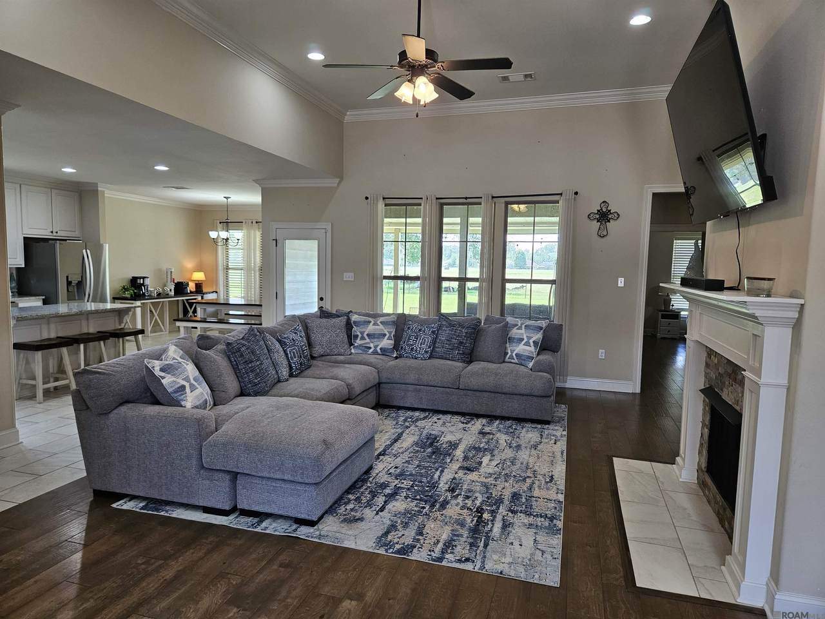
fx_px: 548
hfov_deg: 73.9
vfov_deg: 58.9
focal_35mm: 23
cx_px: 412
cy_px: 310
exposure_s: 1/120
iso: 125
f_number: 1.8
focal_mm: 5.4
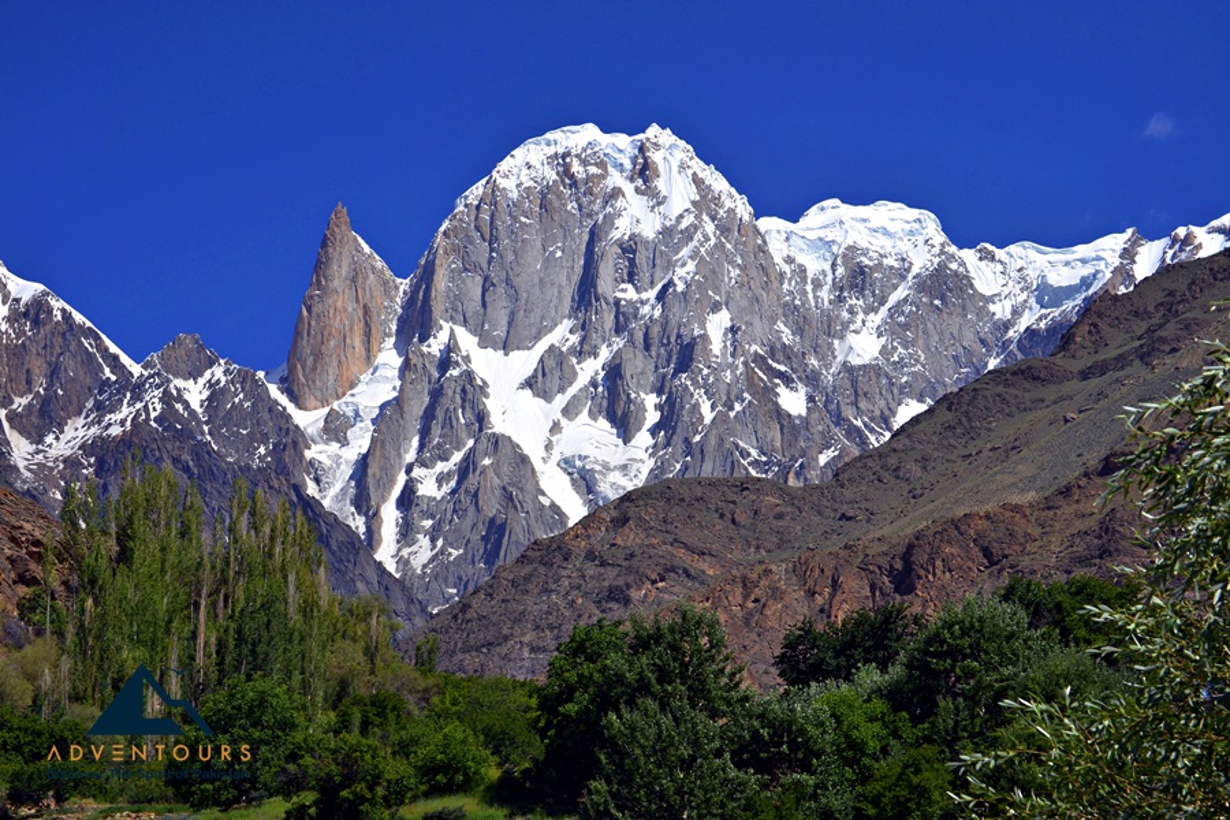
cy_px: 410
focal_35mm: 82
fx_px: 2819
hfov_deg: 24.6
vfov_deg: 16.6
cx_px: 615
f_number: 9
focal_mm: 55
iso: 100
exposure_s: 1/320
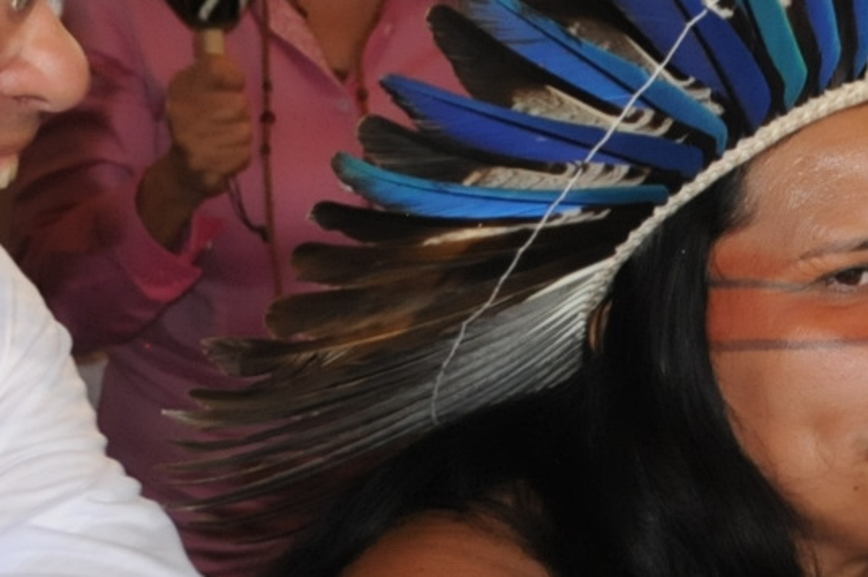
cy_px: 246
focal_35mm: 174
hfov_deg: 11.5
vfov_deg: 7.9
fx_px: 4190
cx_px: 1111
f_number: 4.5
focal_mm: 29
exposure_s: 1/160
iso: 800
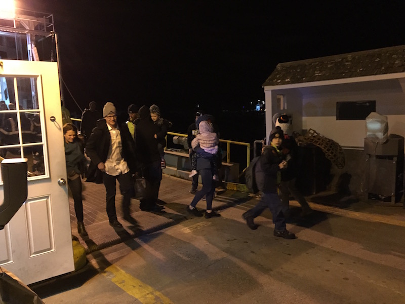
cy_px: 152
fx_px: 339
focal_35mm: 29
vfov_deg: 48.2
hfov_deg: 61.7
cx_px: 202
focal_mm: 4.15
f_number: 2.2
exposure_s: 1/15
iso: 400
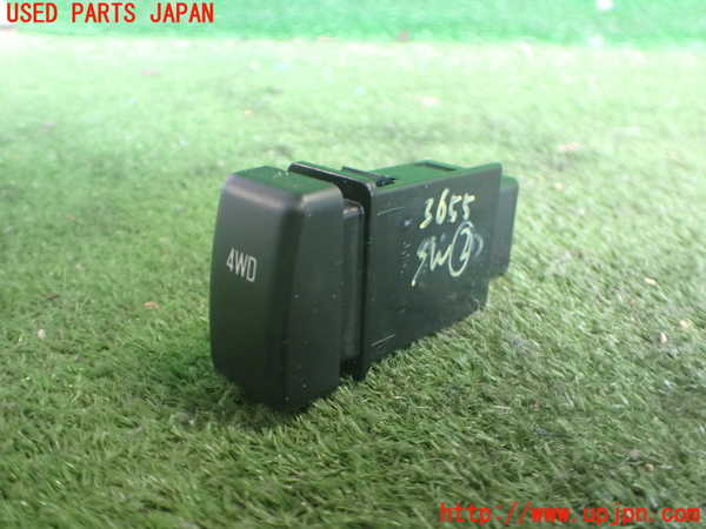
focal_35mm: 30
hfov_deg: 60.0
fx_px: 612
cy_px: 264
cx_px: 353
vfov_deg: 46.8
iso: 800
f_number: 2.3
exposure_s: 1/50
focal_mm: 5.4
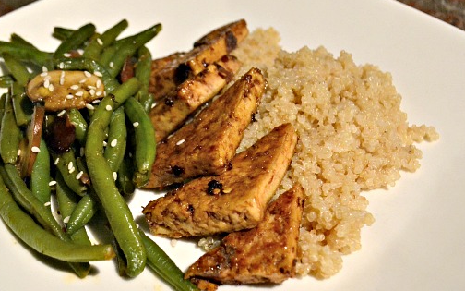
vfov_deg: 31.9
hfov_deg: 49.2
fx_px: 507
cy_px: 165
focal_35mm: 40
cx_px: 204
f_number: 4
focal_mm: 22
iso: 2200
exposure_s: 1/60
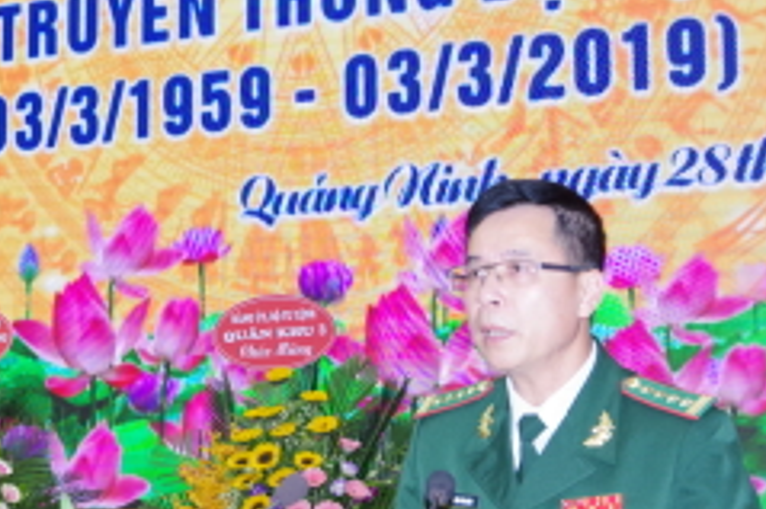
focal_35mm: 83
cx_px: 240
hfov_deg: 24.3
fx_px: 1765
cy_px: 288
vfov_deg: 16.4
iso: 800
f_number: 5
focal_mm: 24
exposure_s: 1/100
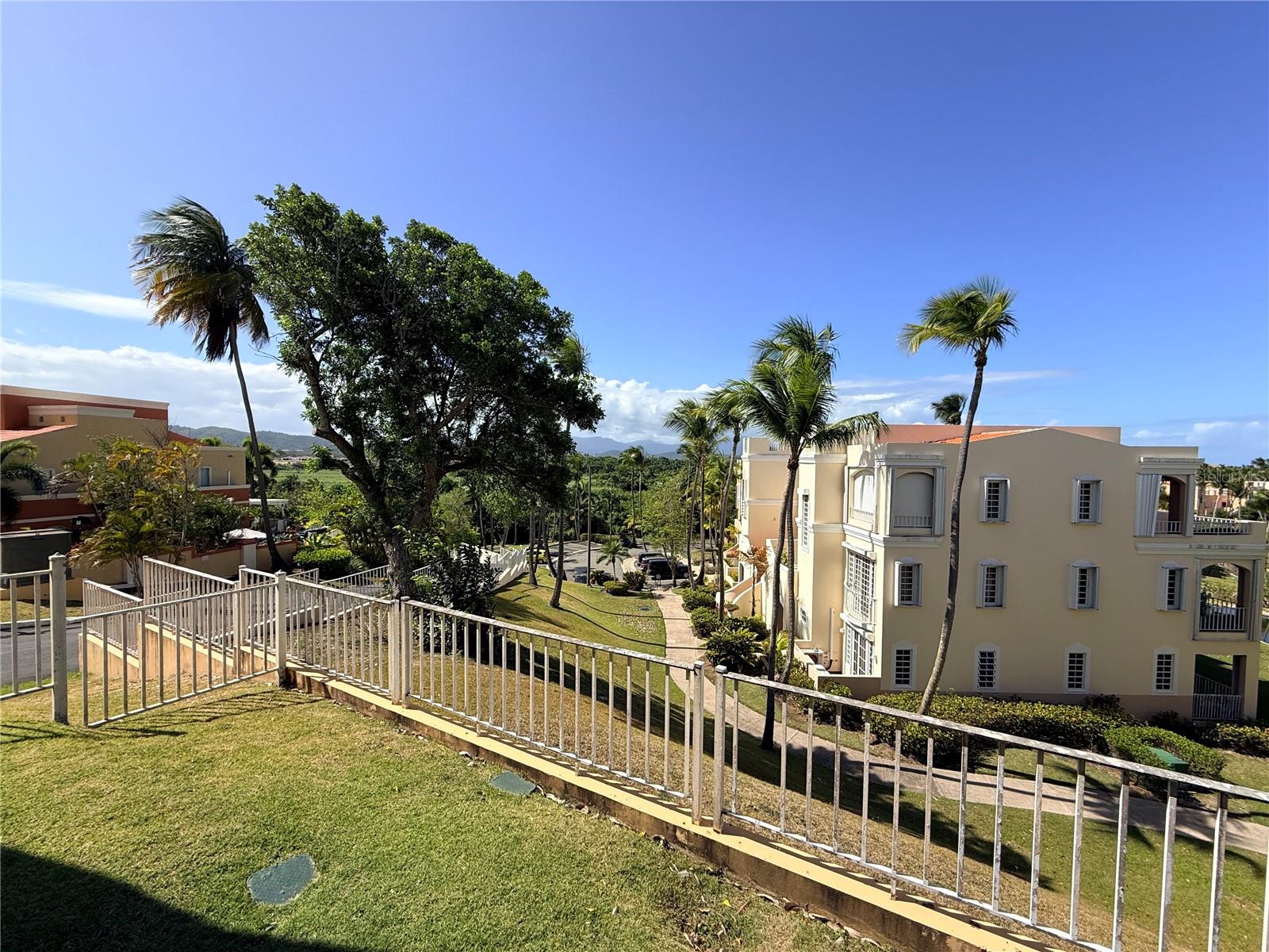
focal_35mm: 14
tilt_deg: -1.8
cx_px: 634
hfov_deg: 102.1
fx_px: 513
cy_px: 476
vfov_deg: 85.7
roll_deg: -0.6
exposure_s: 1/2165
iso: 50
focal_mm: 2.22
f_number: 2.2
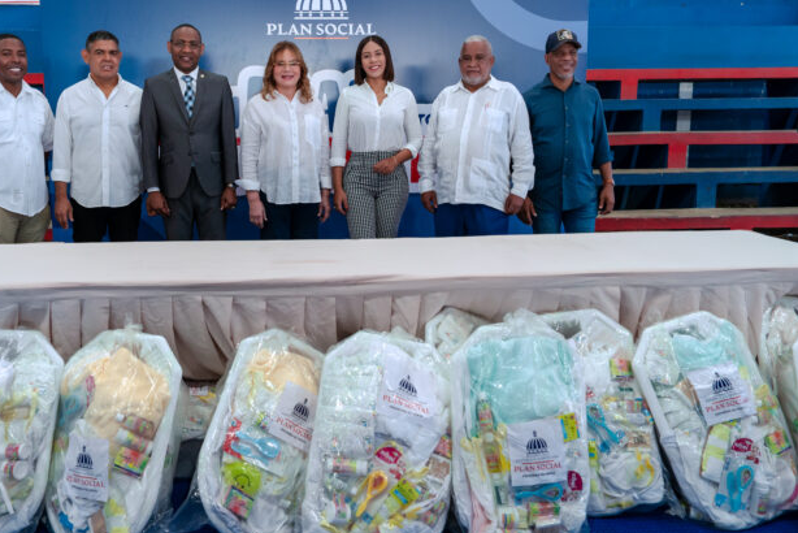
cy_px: 218
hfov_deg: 61.2
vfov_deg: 43.5
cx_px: 304
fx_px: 665
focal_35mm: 30
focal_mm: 24
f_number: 4
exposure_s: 1/160
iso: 800
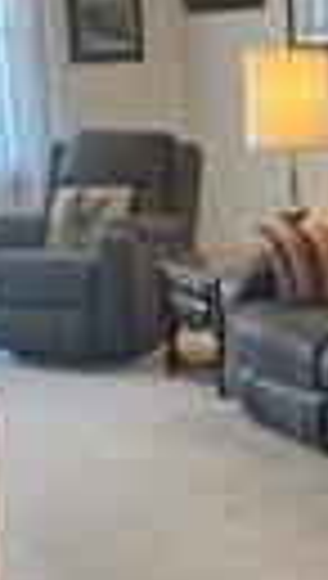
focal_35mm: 70
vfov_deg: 30.1
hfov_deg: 16.5
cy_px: 315
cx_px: 404
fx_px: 1077
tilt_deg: -12.2
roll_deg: +0.2
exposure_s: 1/120
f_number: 1.8
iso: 250
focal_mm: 1.57
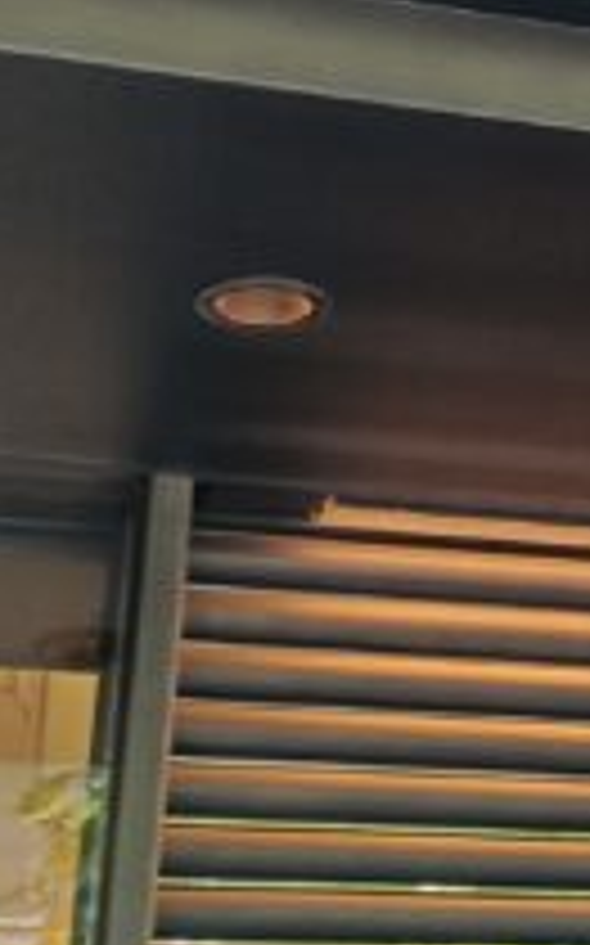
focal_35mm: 129
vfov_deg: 16.0
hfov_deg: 8.7
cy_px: 63
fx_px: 3323
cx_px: 1635
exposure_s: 1/50
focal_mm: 4.7
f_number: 1.7
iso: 160
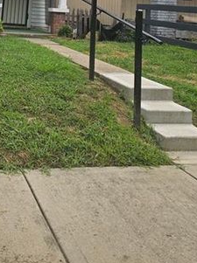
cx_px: 18
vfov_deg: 33.1
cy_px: -22
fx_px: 388
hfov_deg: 27.4
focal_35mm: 51
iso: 10
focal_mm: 6.3
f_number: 1.7
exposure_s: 1/457
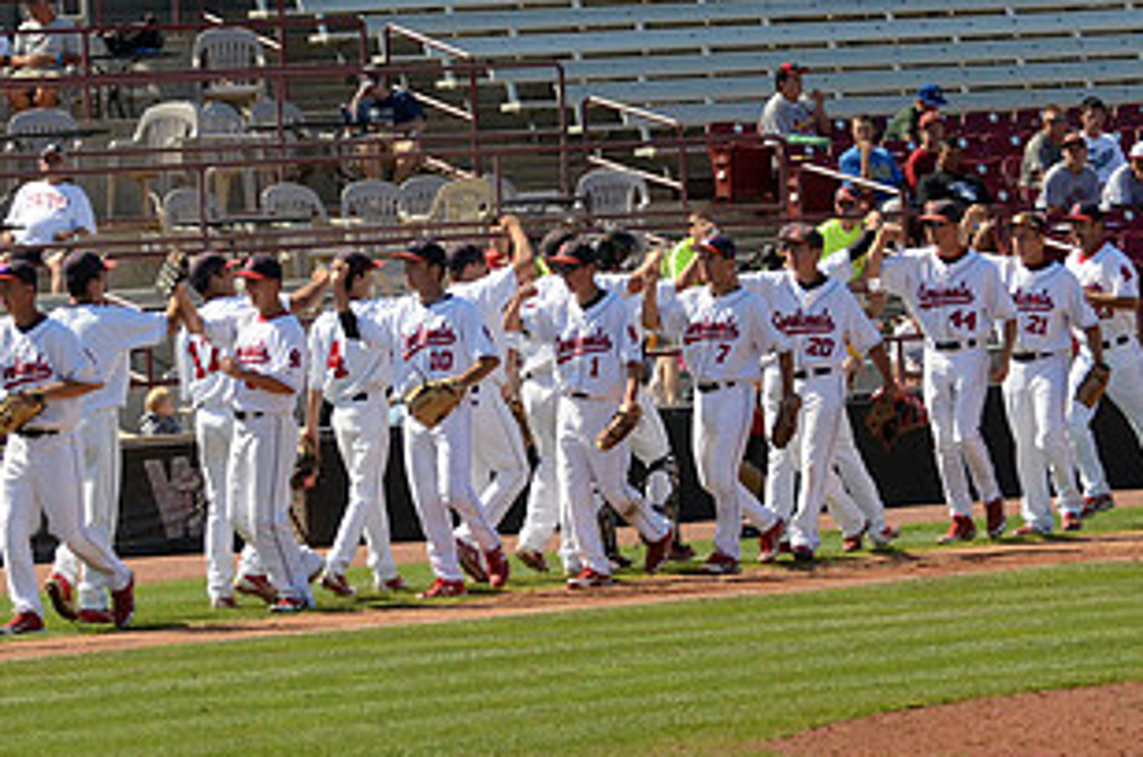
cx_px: 323
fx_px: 8489
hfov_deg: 7.7
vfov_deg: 5.1
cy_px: 215
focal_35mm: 268
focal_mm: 95
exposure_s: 1/8000
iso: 1250
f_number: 4.5
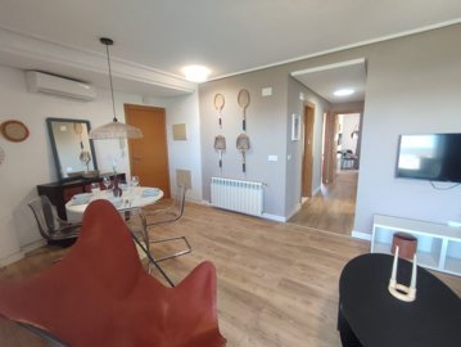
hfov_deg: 94.4
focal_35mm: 16
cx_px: 230
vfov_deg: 78.2
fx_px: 213
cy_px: 174
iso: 234
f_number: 2.2
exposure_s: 1/50
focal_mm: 1.65
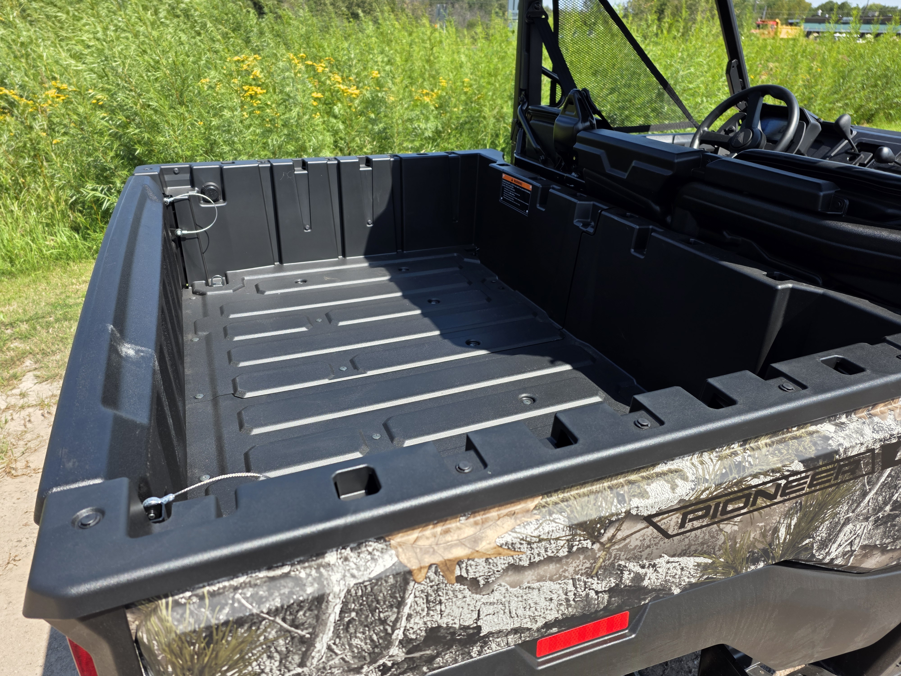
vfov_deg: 58.9
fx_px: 599
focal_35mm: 23
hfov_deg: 73.9
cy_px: 338
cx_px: 450
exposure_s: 1/2391
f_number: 1.7
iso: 80
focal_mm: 6.3
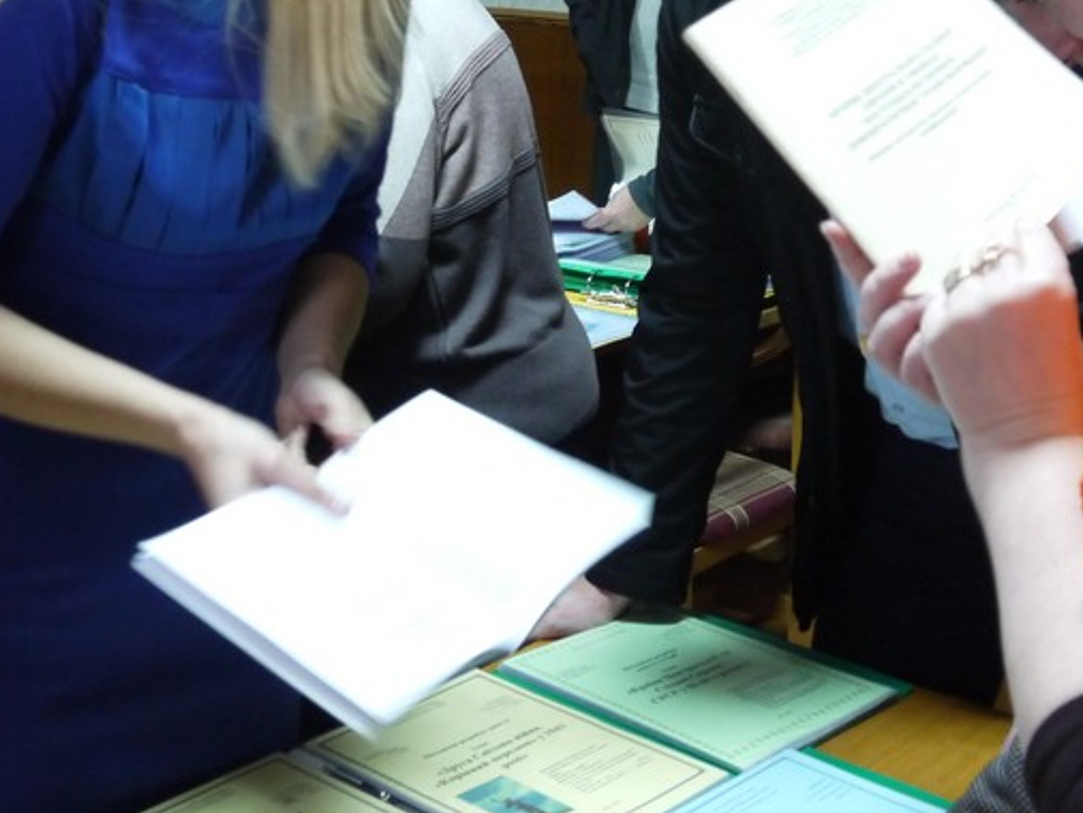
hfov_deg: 32.7
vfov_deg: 24.8
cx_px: 530
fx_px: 1847
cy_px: 297
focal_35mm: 59
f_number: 3.5
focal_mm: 14
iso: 800
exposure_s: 1/15
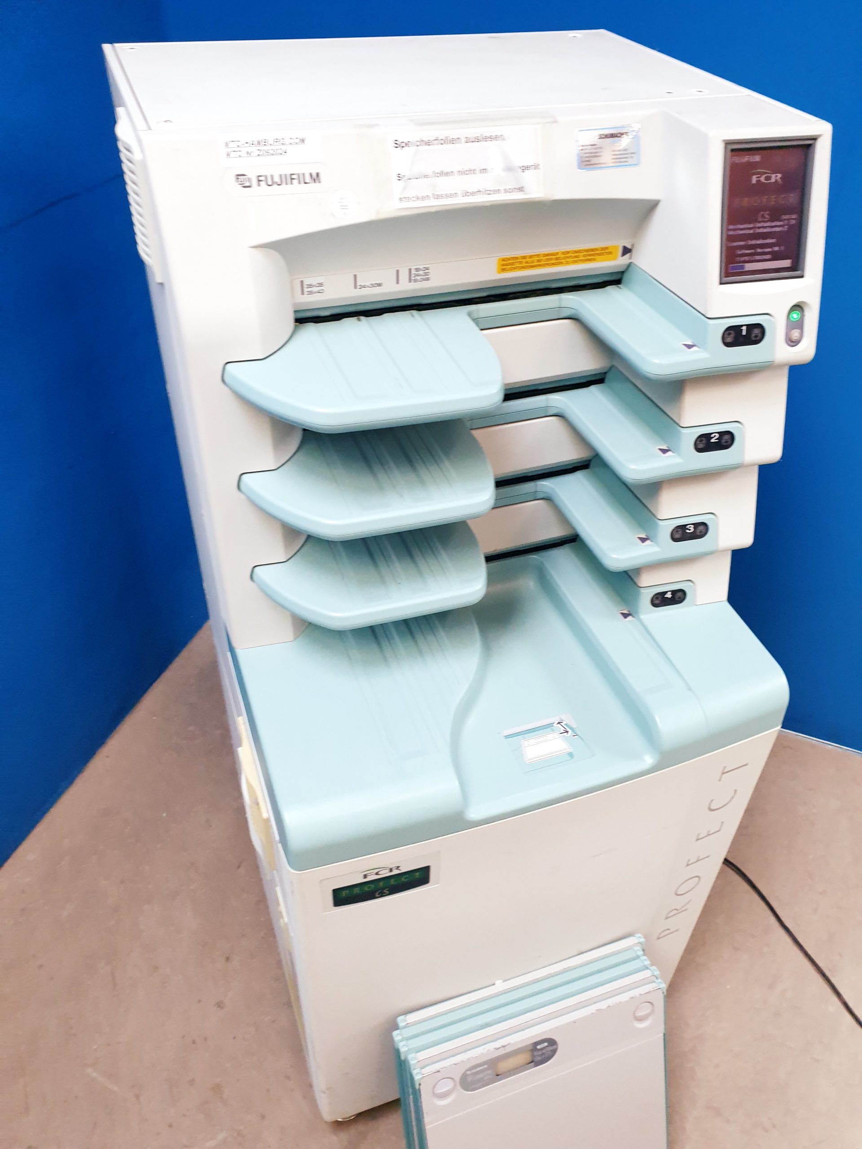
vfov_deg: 67.3
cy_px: 574
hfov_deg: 53.1
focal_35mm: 26
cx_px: 431
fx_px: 863
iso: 200
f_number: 2.4
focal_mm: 4.3
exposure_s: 1/50
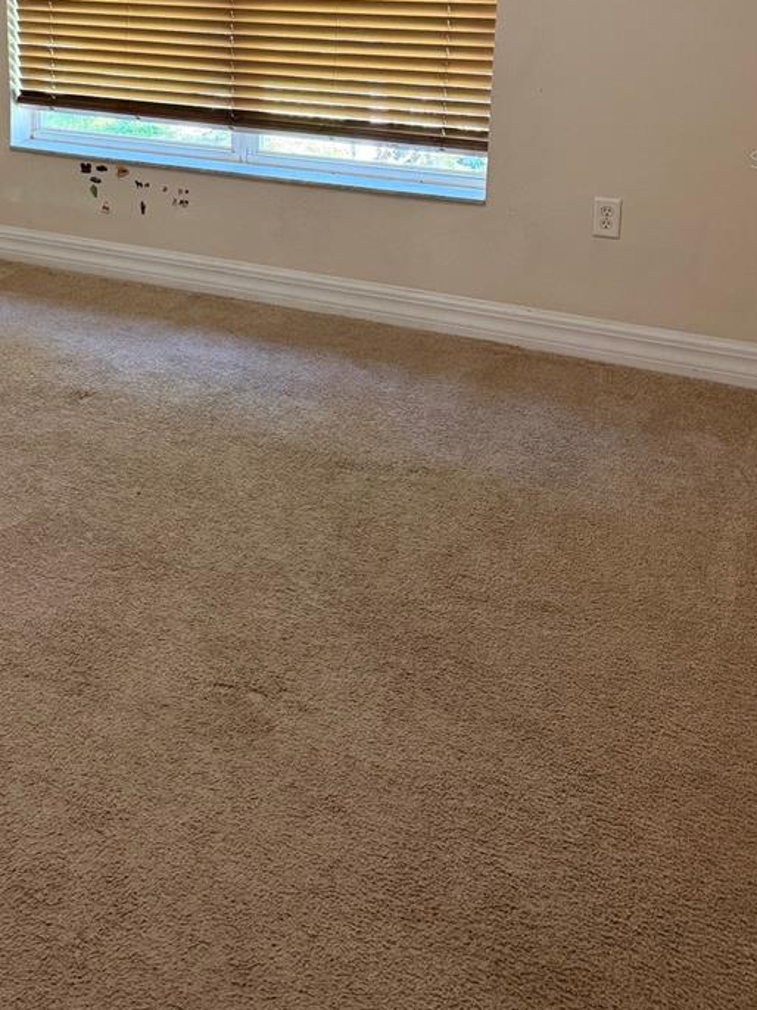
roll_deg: +0.6
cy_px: 159
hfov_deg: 33.7
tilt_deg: -12.5
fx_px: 1225
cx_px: 191
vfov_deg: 42.2
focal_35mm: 42
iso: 400
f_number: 1.78
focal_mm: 6.76
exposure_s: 1/60
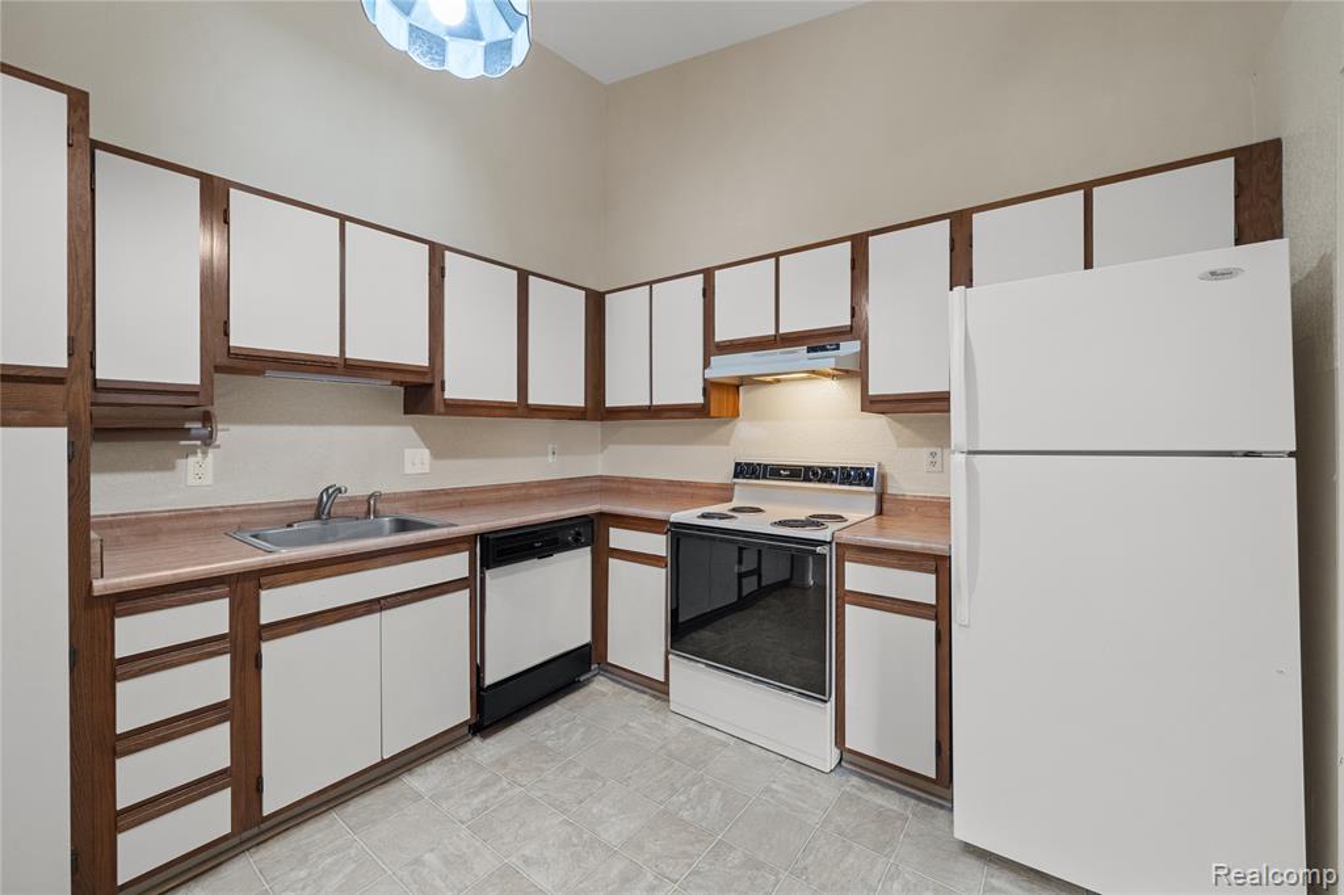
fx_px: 485
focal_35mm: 13
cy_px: 448
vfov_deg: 85.4
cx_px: 672
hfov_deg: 108.3
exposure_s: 1/5
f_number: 8
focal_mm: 13
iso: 400
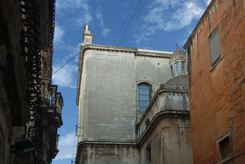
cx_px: 122
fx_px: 266
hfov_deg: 49.5
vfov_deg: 34.3
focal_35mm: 39
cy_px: 82
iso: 200
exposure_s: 1/40
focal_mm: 26
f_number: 4
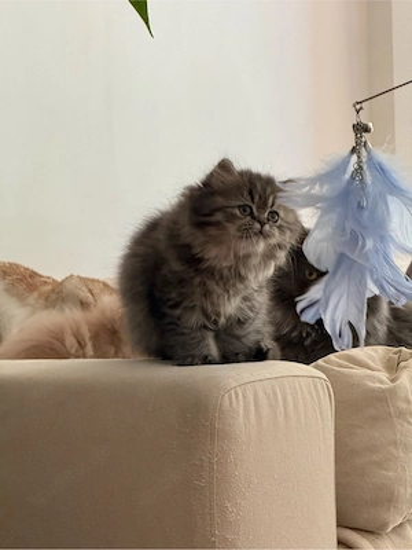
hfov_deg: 12.3
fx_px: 1904
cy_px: 275
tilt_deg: +1.2
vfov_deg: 16.4
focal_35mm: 120
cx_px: 206
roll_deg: +1.5
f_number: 2.8
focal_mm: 15.66
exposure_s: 1/88
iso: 250
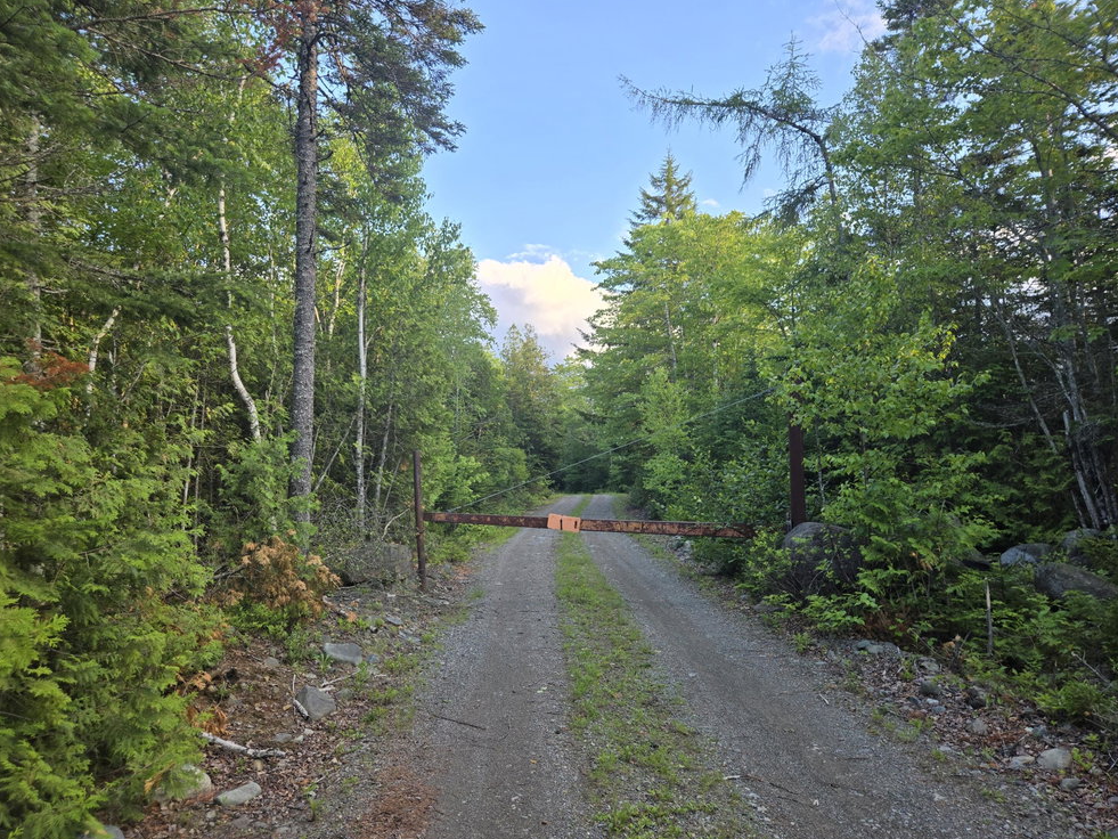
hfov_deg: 71.6
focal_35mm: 24
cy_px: 435
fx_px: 775
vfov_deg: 56.8
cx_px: 545
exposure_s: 1/182
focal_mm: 5.4
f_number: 1.8
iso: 25
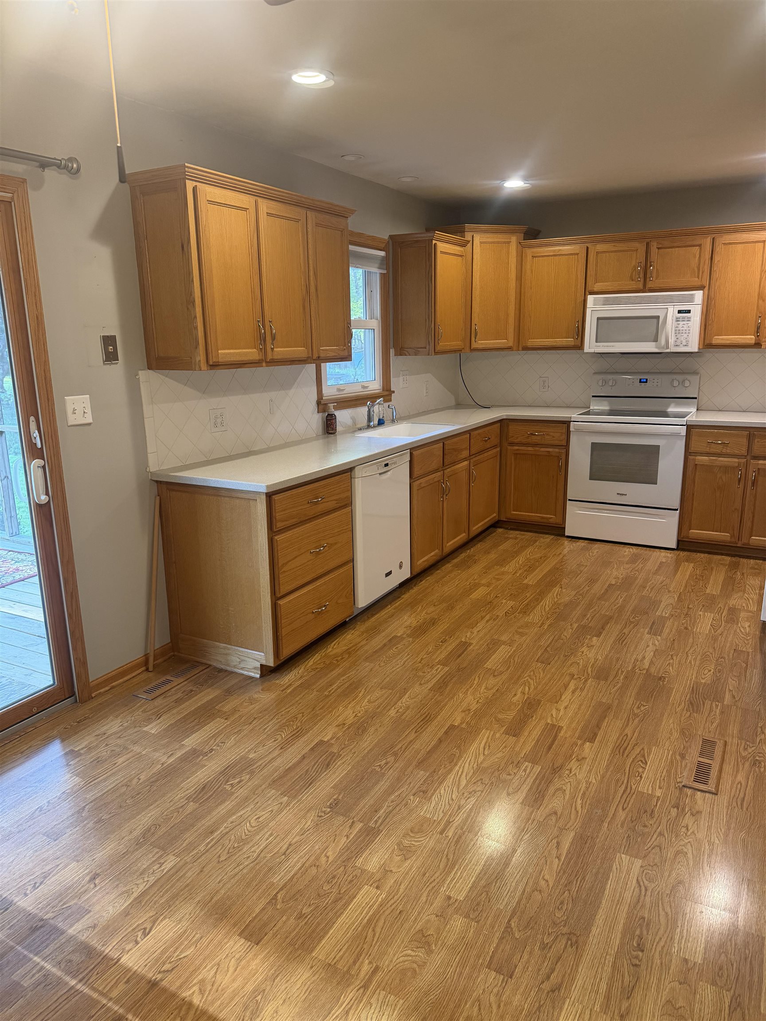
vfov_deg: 71.6
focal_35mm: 24
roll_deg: +0.8
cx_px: 383
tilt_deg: -12.6
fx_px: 708
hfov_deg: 56.8
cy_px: 510
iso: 320
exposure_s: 1/120
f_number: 1.78
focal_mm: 6.76
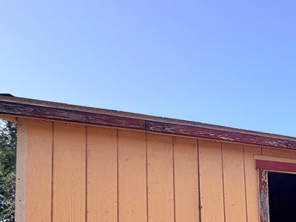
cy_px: 238
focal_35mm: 35
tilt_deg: +5.2
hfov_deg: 42.2
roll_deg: +2.4
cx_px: 321
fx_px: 299
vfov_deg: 35.4
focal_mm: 2.22
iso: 40
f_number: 2.2
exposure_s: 1/502
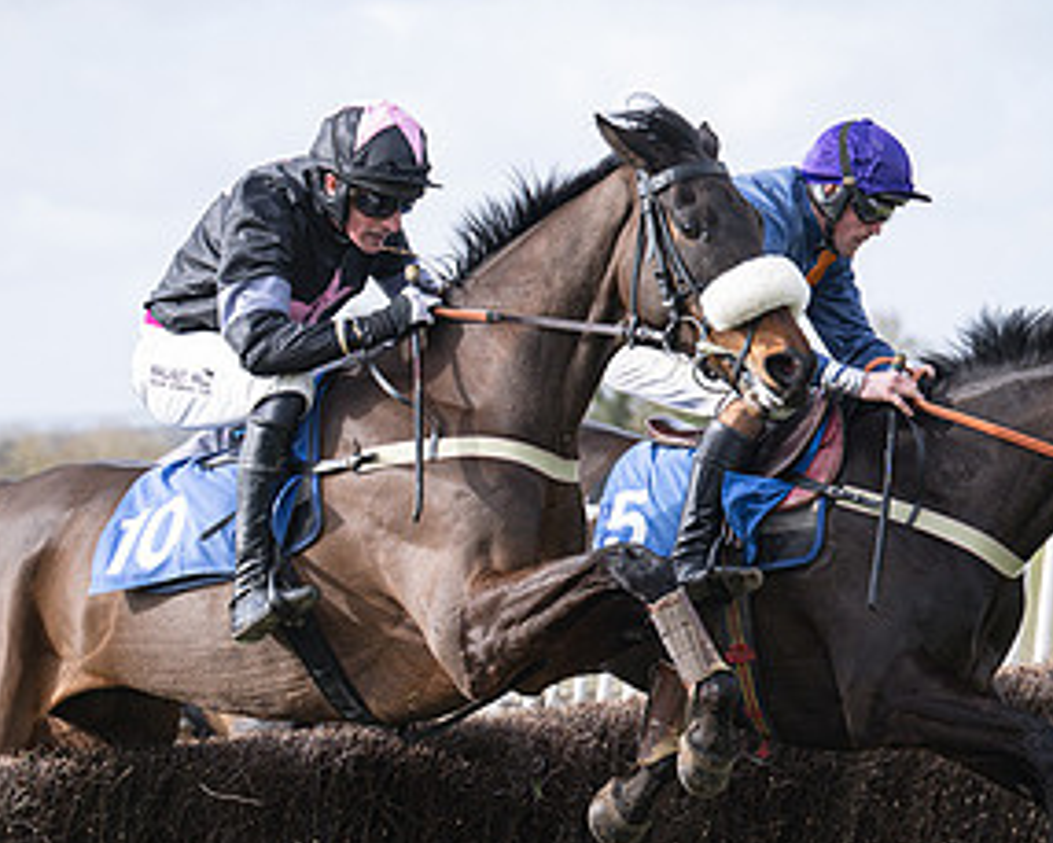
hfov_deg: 12.4
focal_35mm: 155
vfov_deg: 10.0
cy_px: 633
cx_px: 493
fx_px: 4832
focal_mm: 70
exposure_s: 1/1600
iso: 250
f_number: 3.2
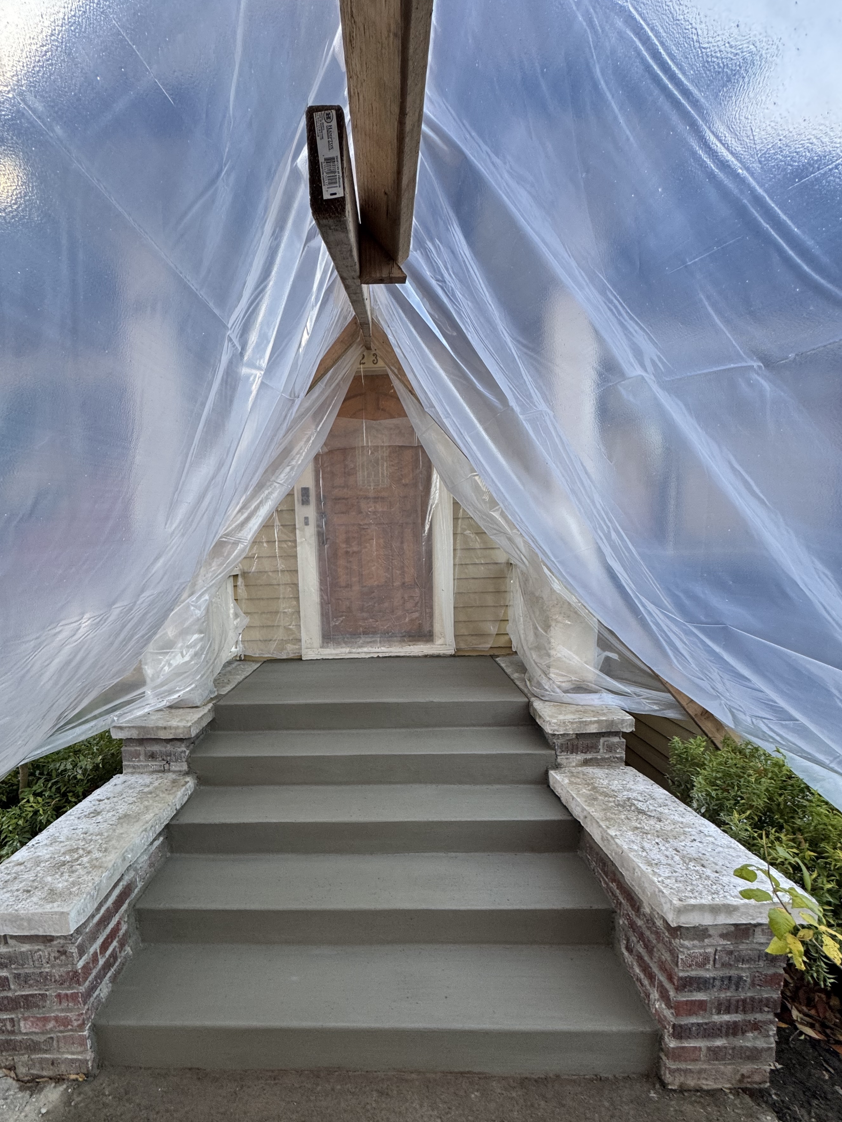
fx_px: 519
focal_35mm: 16
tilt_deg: -7.6
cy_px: 637
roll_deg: +2.5
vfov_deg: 93.9
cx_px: 374
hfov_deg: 77.8
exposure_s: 1/99
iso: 125
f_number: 2.2
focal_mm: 2.22
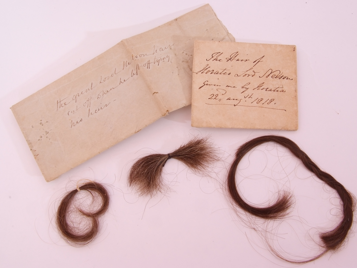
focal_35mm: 48
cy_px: 134
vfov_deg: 30.3
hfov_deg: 39.6
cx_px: 191
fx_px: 495
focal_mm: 29
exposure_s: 1/80
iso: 400
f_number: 20
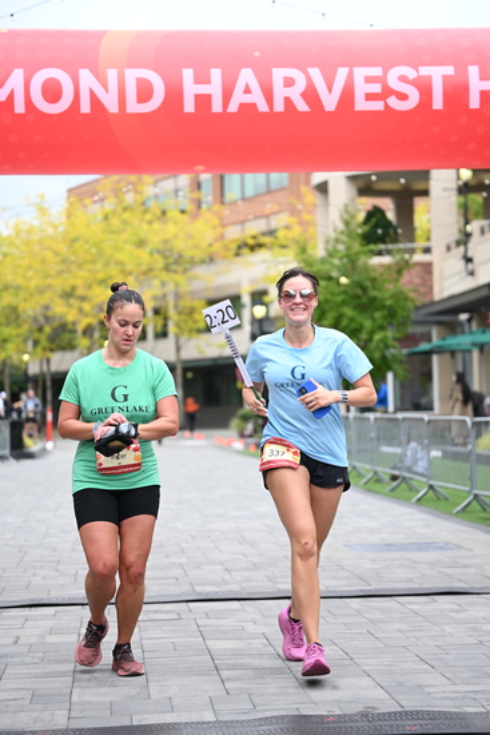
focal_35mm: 78
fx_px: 1591
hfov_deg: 17.5
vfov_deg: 26.0
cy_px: 368
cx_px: 245
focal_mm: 78
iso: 640
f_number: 2.8
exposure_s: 1/2000
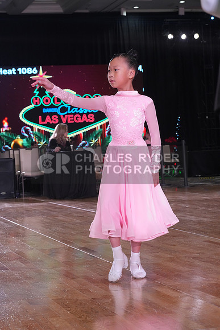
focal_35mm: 87
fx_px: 797
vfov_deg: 23.4
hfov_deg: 15.7
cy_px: 165
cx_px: 110
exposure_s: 1/200
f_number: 9
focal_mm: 87
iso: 4000
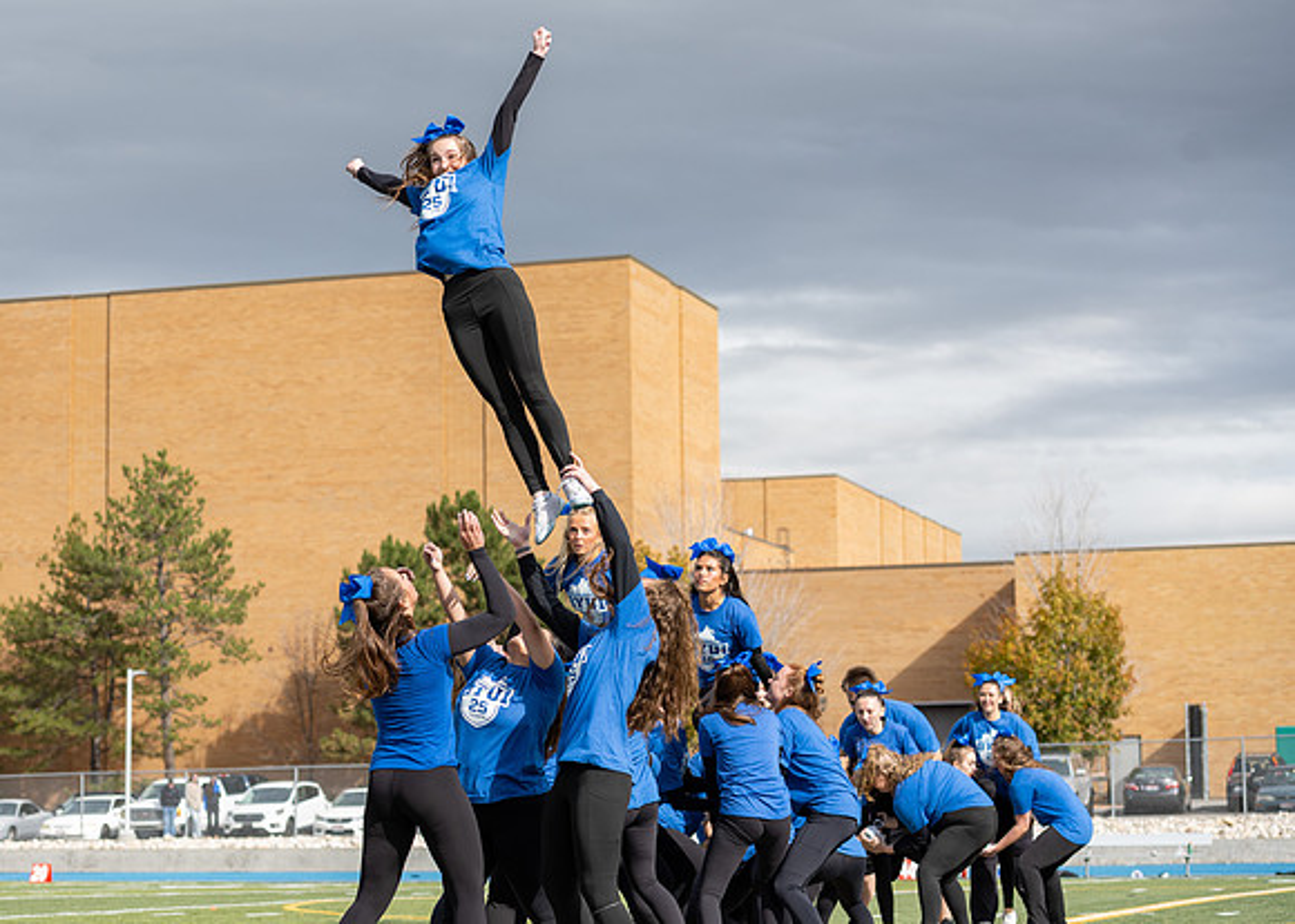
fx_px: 3069
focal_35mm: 83
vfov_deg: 17.1
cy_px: 440
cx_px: 506
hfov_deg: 23.8
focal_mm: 70
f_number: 3.5
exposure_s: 1/1600
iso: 125
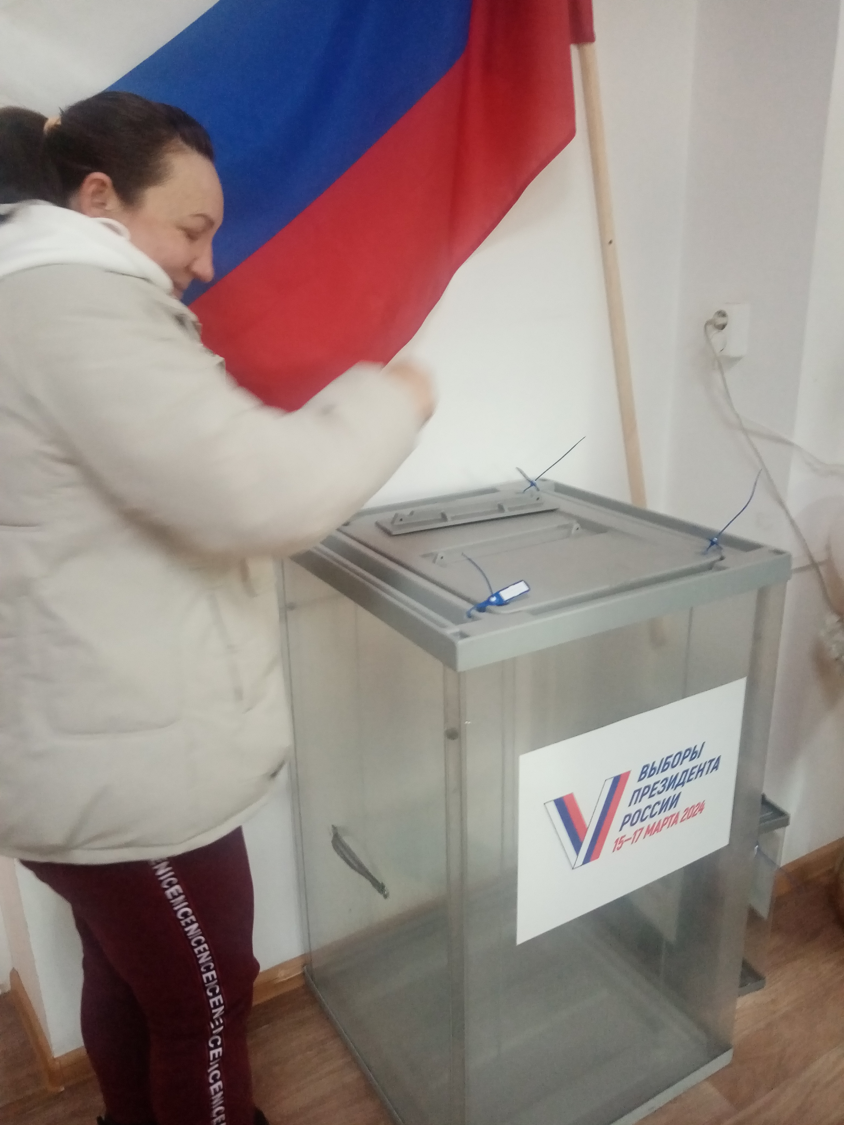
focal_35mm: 26
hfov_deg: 53.1
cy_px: 562
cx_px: 422
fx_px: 845
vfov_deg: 67.3
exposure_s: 1/25
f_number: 1.8
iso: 698
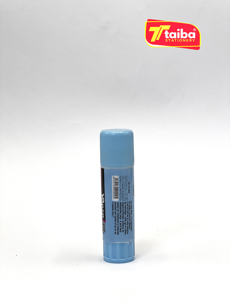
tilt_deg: -6.0
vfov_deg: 25.3
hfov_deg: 19.1
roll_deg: +0.4
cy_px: 153
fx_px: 682
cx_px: 115
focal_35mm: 77
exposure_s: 1/271
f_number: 2.8
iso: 32
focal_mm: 9
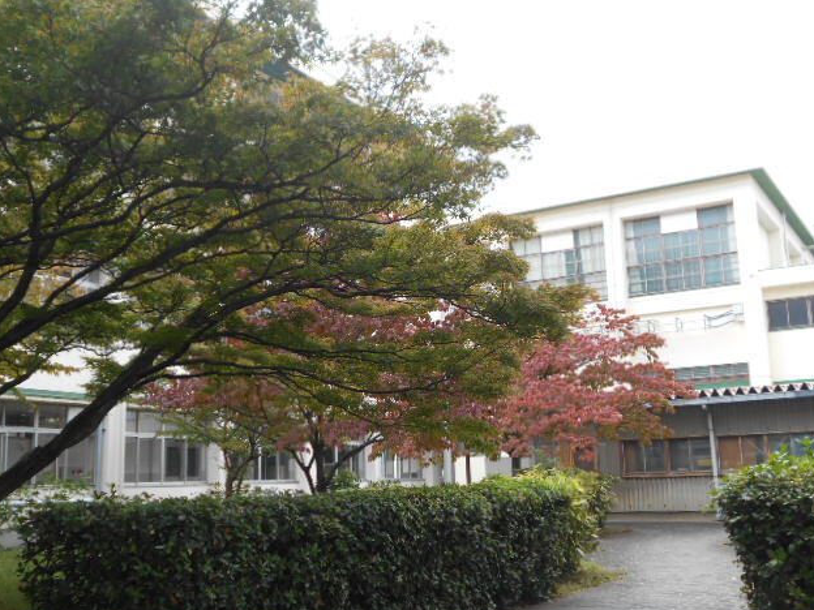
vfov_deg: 36.0
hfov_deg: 46.8
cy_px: 312
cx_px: 414
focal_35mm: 40
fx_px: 941
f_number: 3.9
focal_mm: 6.7
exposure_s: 1/250
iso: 125
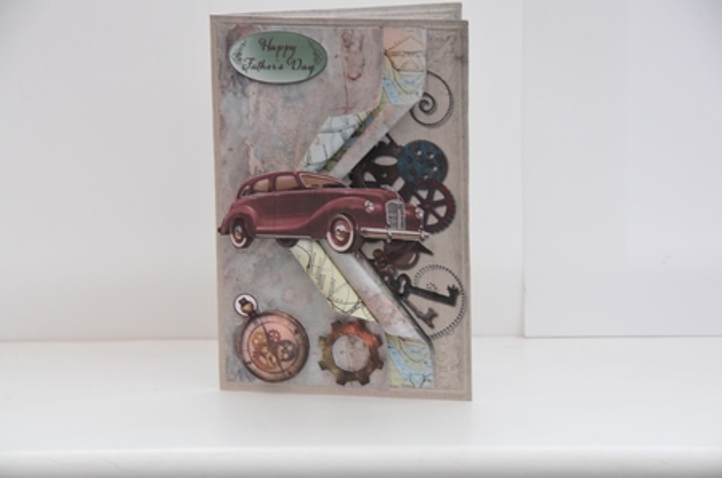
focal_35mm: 158
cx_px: 361
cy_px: 239
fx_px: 3152
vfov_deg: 8.7
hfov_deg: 13.1
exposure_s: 1/30
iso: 360
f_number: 10
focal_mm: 105
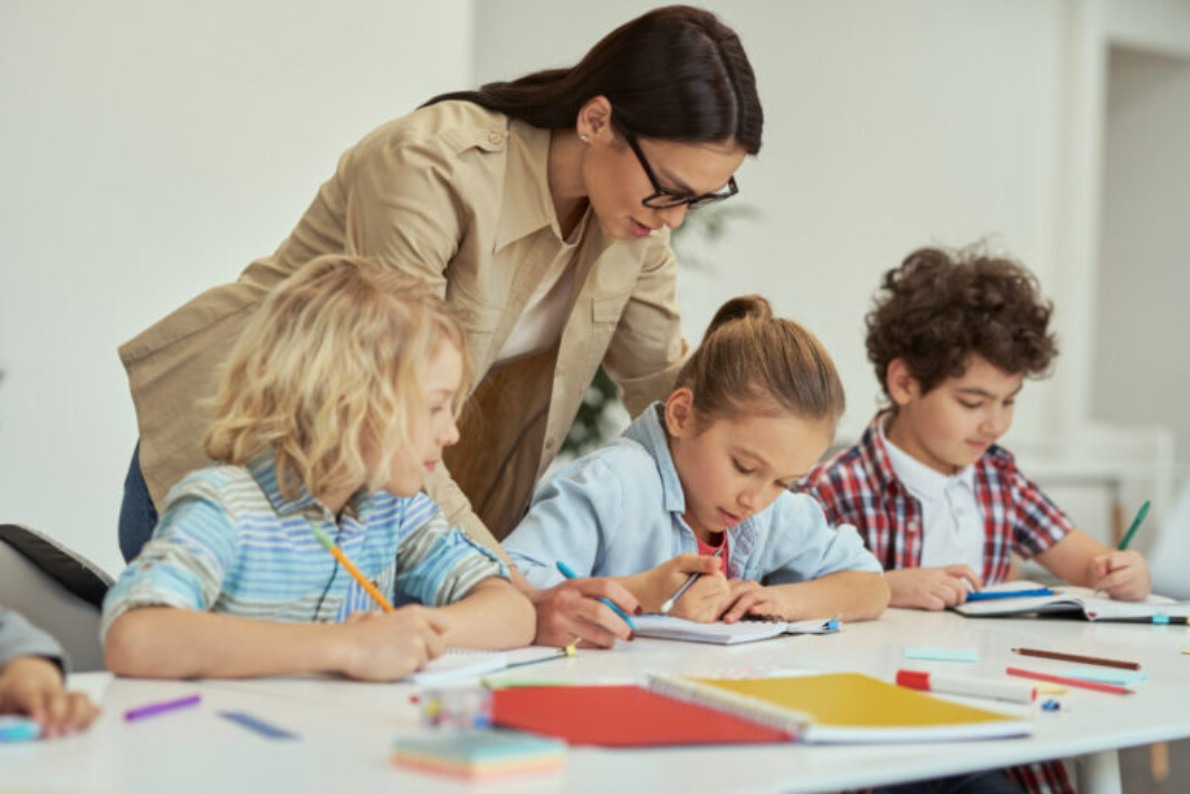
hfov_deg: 23.9
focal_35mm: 85
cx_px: 595
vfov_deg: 16.1
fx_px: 2810
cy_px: 397
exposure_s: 1/640
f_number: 2.2
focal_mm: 85
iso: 400
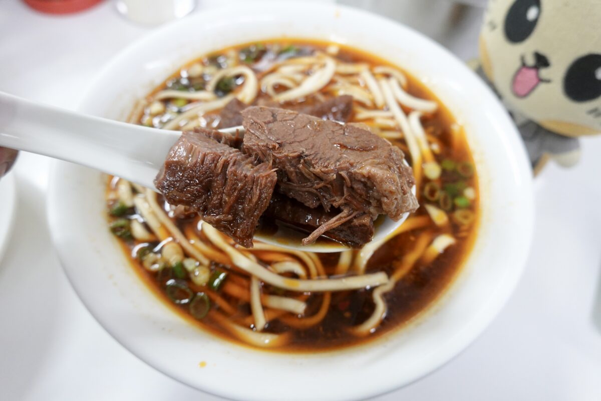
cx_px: 300
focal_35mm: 24
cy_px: 200
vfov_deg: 53.1
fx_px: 401
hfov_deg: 73.7
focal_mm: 9
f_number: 2.8
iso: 800
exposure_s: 1/30
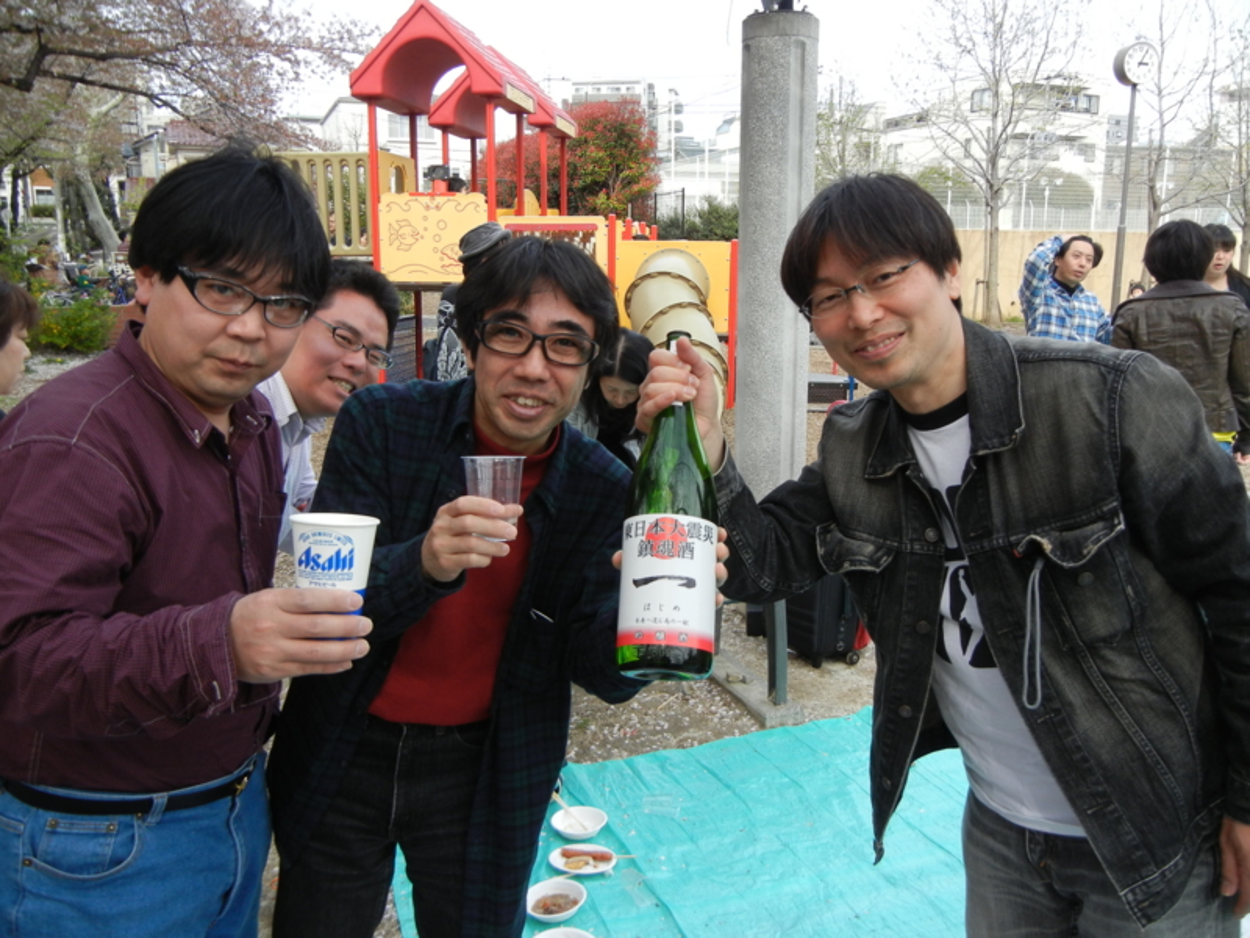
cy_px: 469
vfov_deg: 46.8
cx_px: 625
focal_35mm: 30
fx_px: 1083
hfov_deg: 60.0
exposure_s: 1/351
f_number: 3.5
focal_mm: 5.4
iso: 160
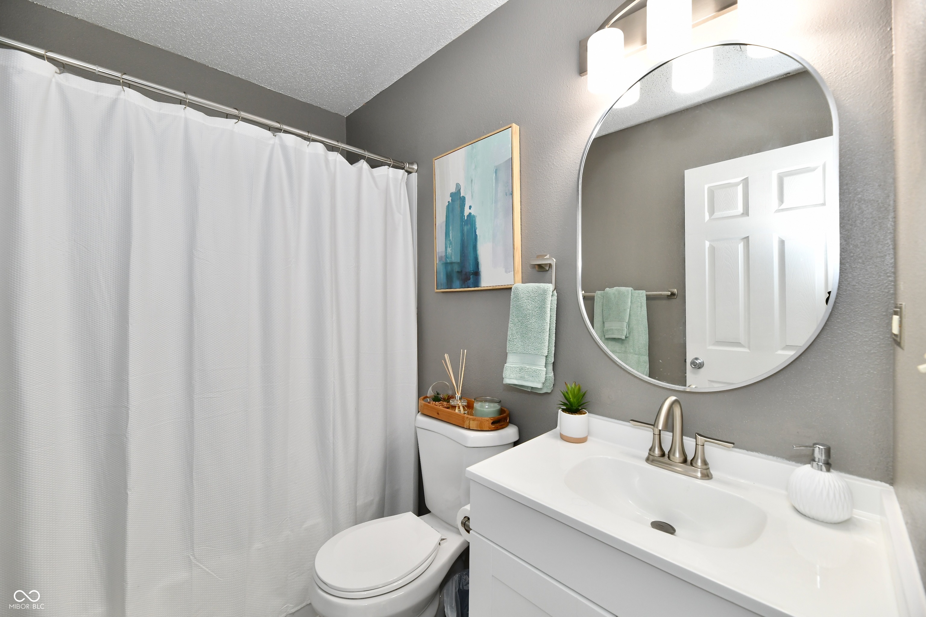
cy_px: 308
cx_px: 463
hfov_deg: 104.3
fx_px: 360
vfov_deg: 81.2
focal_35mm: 14
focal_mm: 14
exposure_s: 1/60
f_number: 6.3
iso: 640
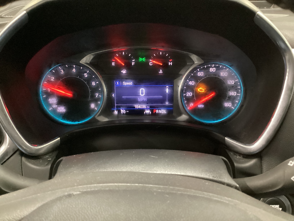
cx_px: 147
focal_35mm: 31
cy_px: 110
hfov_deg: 58.4
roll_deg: -1.3
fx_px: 263
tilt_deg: -25.8
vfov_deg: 45.4
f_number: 2.4
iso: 800
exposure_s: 1/20
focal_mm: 3.3
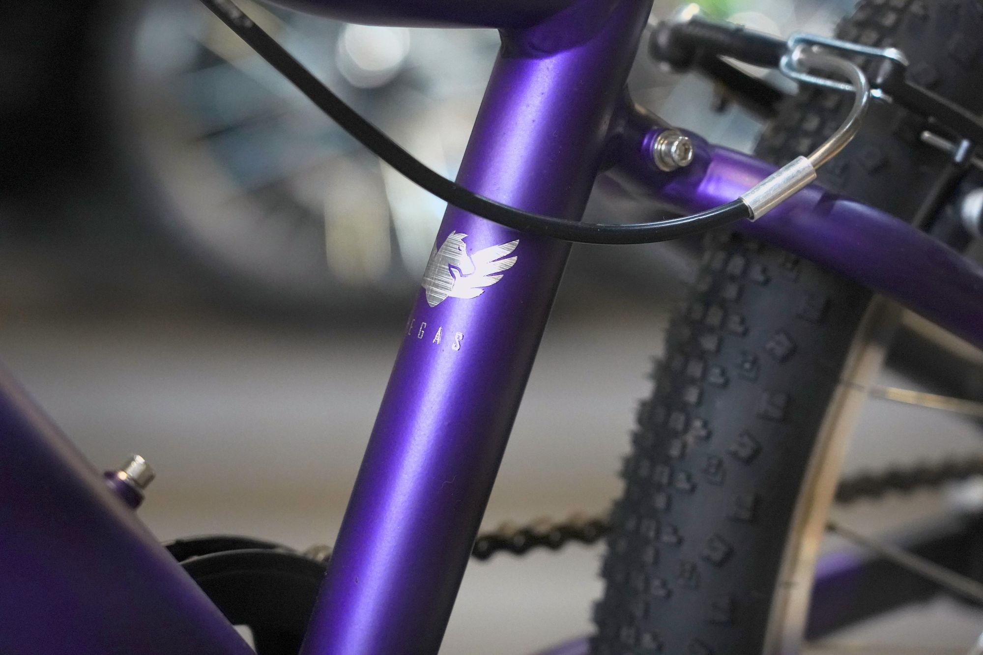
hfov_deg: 19.5
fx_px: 2867
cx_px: 492
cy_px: 328
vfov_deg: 13.0
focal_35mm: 105
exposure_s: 1/200
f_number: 5
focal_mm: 105
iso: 6400
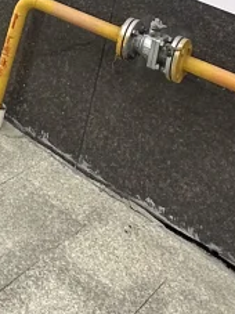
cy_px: -304
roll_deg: -14.7
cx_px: 7
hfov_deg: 16.3
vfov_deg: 16.8
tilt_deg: +6.7
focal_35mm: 89
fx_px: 806
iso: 40
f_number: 2.2
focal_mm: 2.22
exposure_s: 1/303
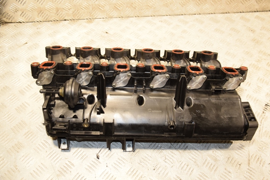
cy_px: 90
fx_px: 247
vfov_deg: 39.9
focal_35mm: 33
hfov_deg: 57.2
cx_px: 135
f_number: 5
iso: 800
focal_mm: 22
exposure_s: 1/160
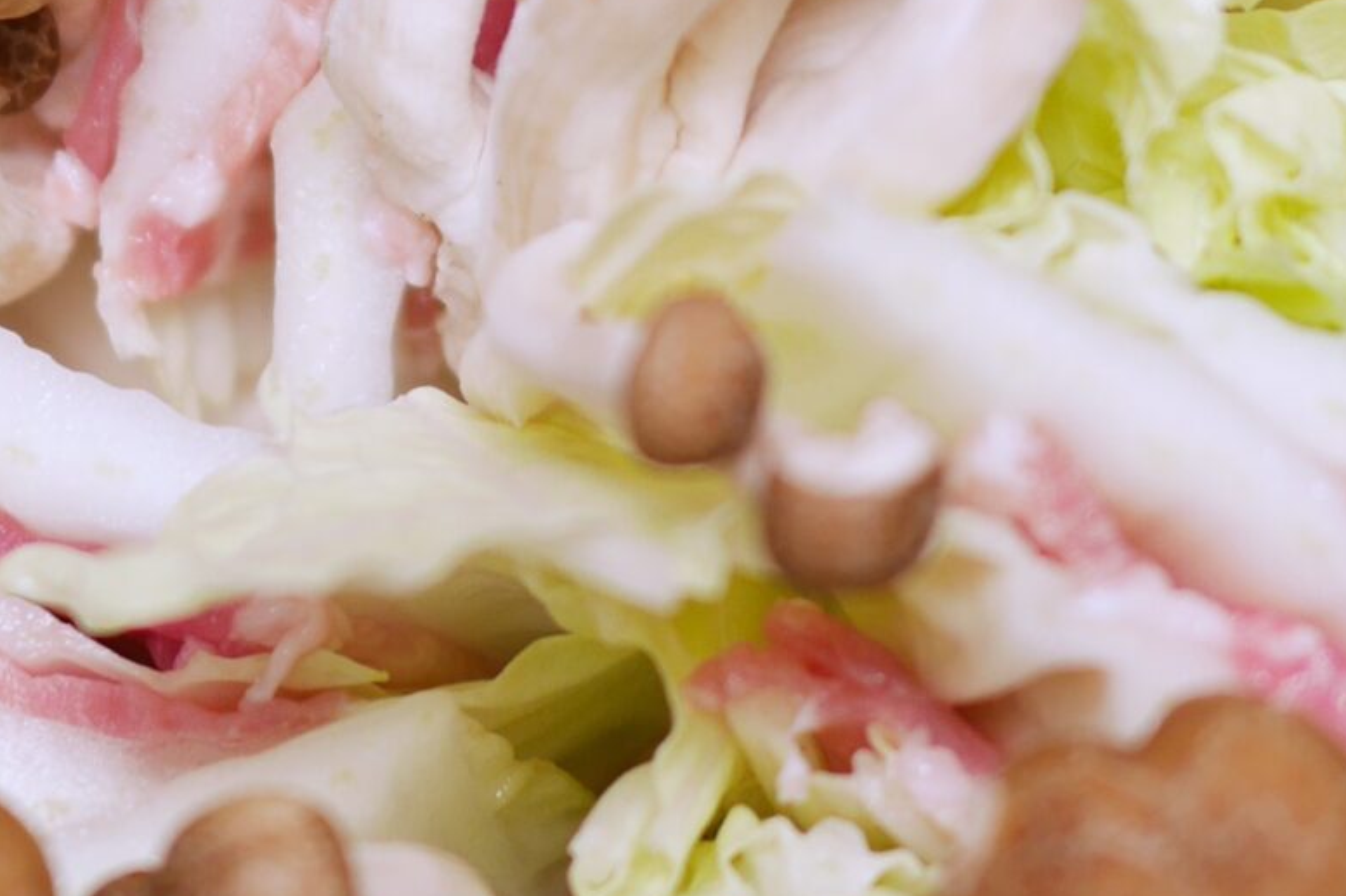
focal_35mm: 103
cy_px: 5
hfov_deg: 19.8
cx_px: 552
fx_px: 3850
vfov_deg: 13.1
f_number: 1.8
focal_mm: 15
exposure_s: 1/100
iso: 200
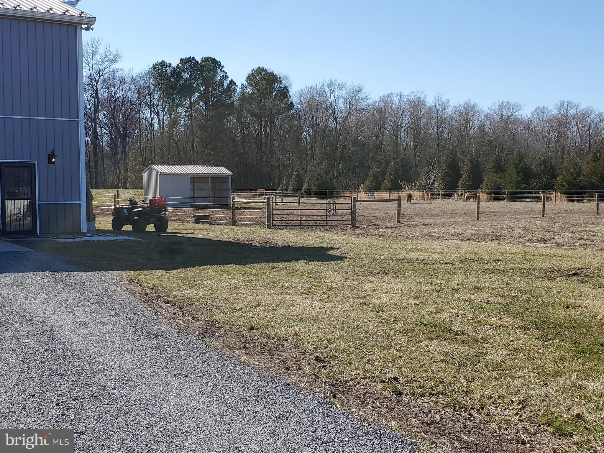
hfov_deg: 67.3
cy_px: 226
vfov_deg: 53.1
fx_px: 454
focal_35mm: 26
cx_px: 302
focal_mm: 4.3
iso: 50
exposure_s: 1/1326
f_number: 2.4
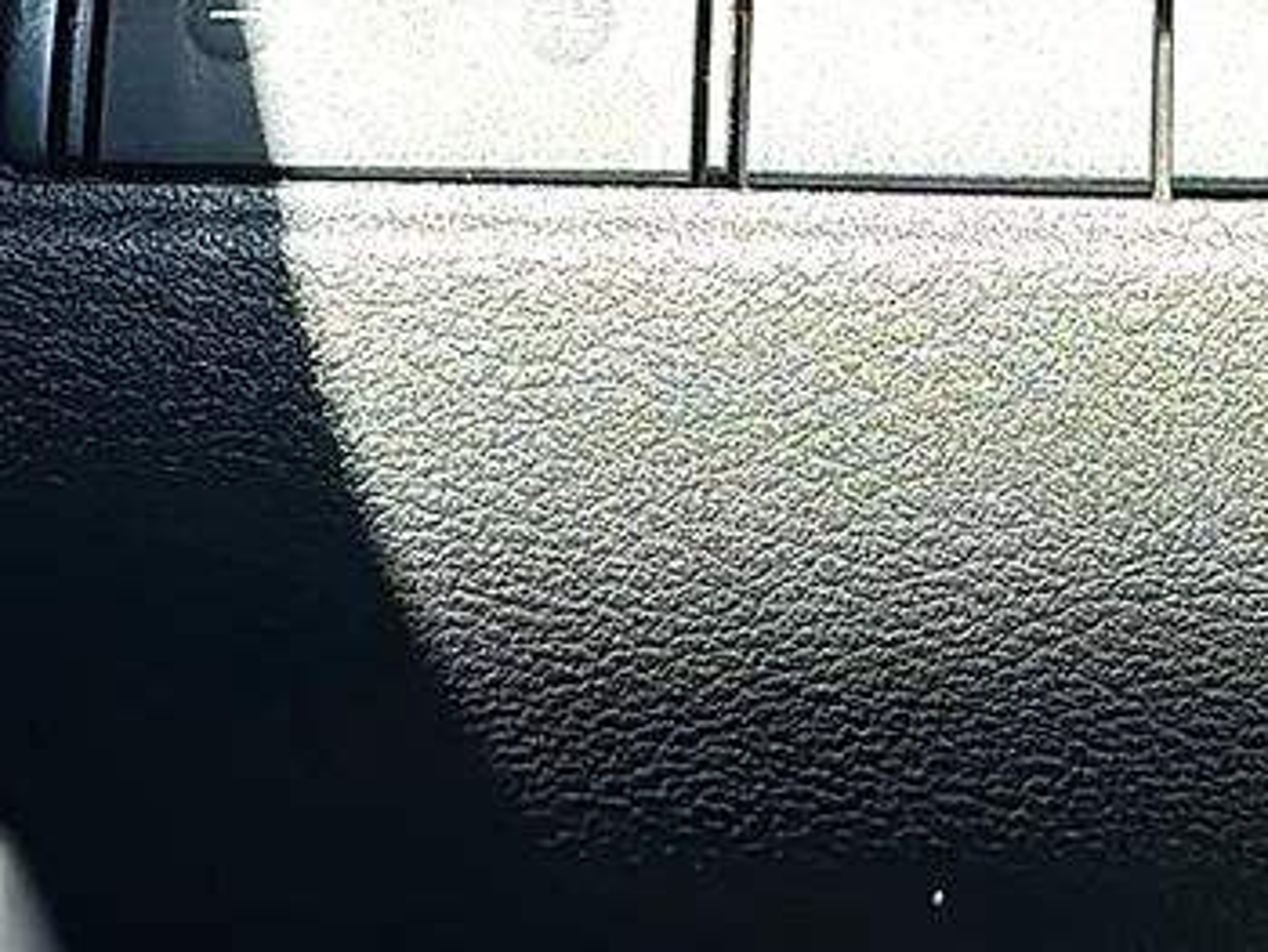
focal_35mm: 94
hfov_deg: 20.5
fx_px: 3446
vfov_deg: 15.5
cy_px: 49
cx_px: 1094
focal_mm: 6.86
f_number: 1.78
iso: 80
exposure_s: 1/851
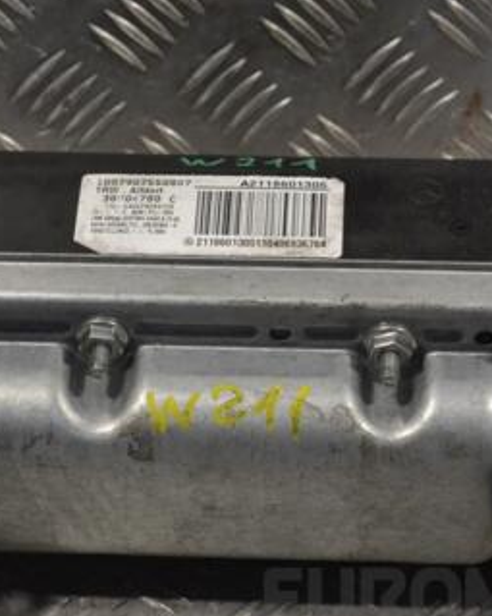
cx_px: 228
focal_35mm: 127
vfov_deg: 15.2
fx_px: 2313
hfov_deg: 12.1
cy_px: 340
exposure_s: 1/400
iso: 3200
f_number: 10
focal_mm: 48
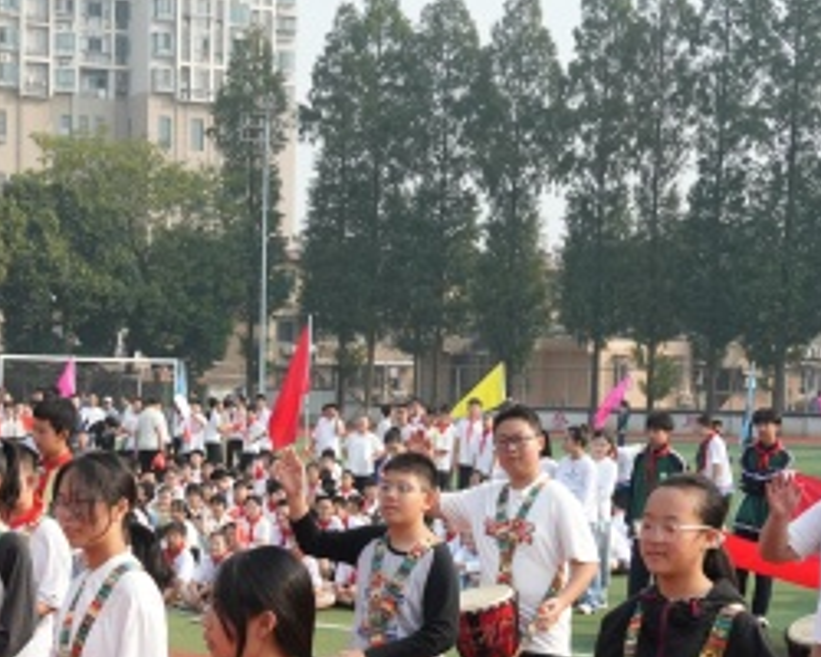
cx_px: 204
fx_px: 2187
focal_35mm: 90
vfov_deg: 16.7
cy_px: 675
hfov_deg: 21.1
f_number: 7.1
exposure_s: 1/1000
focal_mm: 30
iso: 800
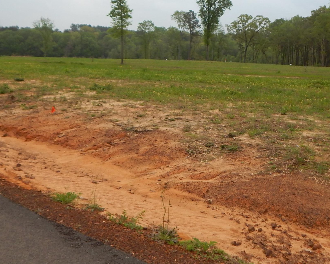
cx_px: 176
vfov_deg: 35.8
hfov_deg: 44.8
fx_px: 400
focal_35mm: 41
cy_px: 72
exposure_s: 1/400
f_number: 3
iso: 125
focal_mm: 4
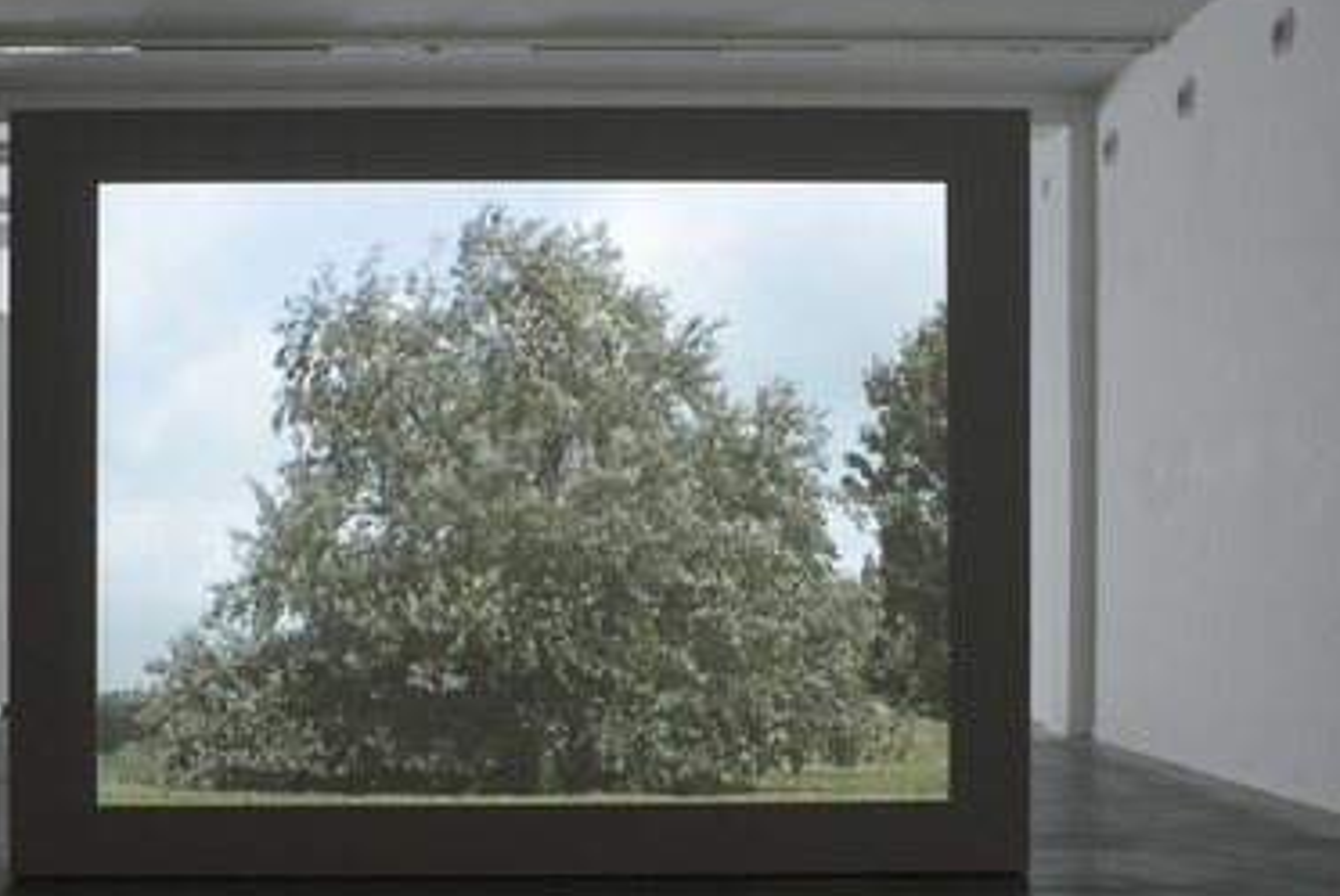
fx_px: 1751
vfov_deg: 28.7
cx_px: 522
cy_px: 493
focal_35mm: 47
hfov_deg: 41.6
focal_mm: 35
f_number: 6.3
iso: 400
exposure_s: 1/2
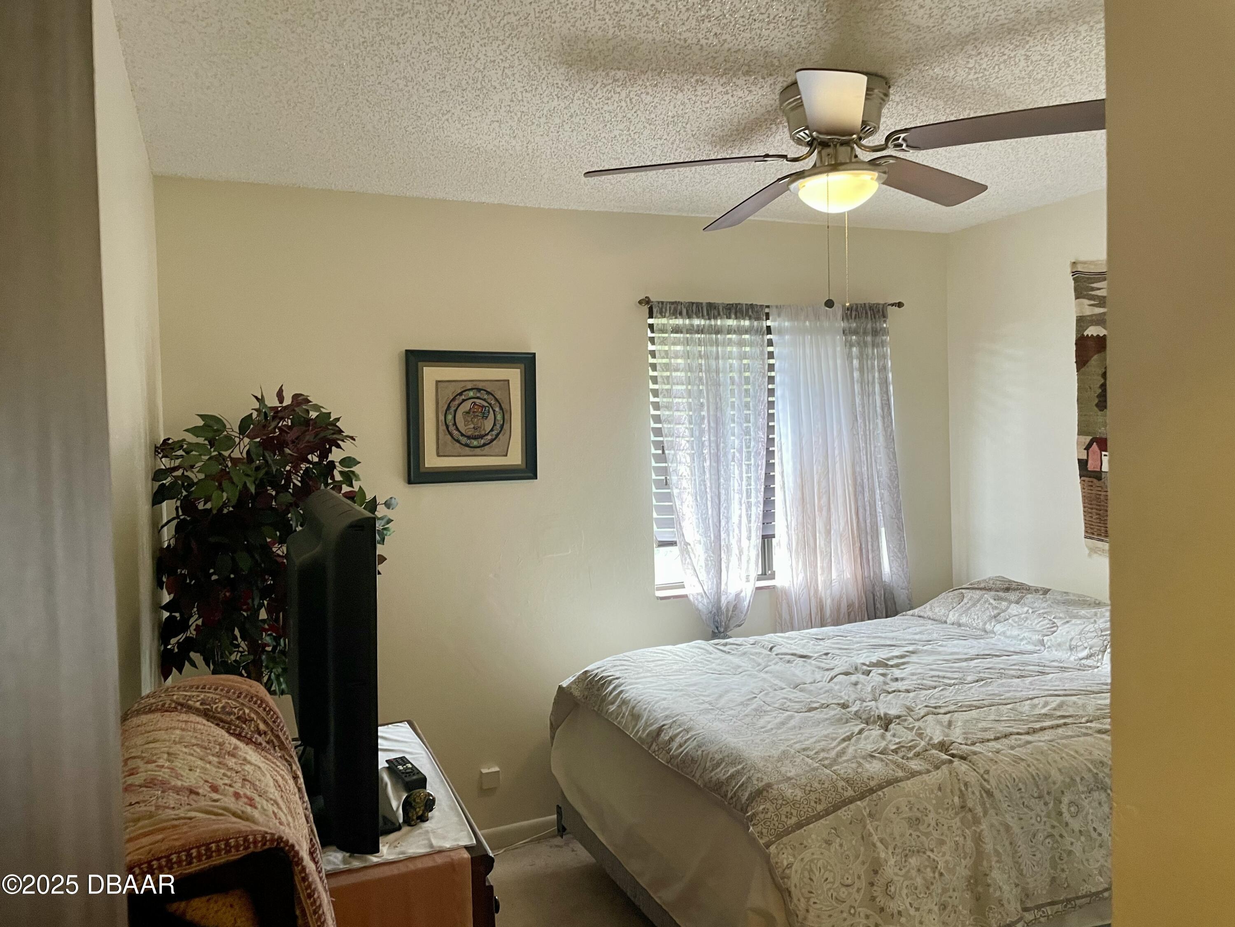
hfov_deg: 67.3
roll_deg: +2.8
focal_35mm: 26
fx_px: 928
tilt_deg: -1.6
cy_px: 464
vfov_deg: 53.1
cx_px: 618
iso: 100
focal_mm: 4.2
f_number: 1.6
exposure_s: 1/60
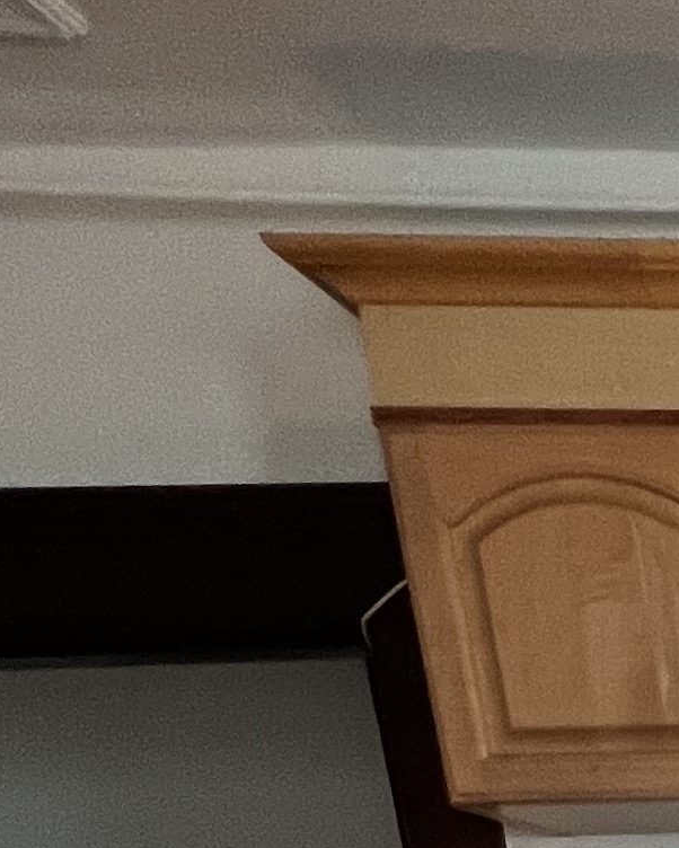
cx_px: 1593
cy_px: 1509
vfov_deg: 20.3
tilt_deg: -12.1
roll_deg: +2.7
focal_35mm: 68
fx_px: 1707
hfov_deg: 14.9
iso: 125
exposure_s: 1/121
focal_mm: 1.57
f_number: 1.8
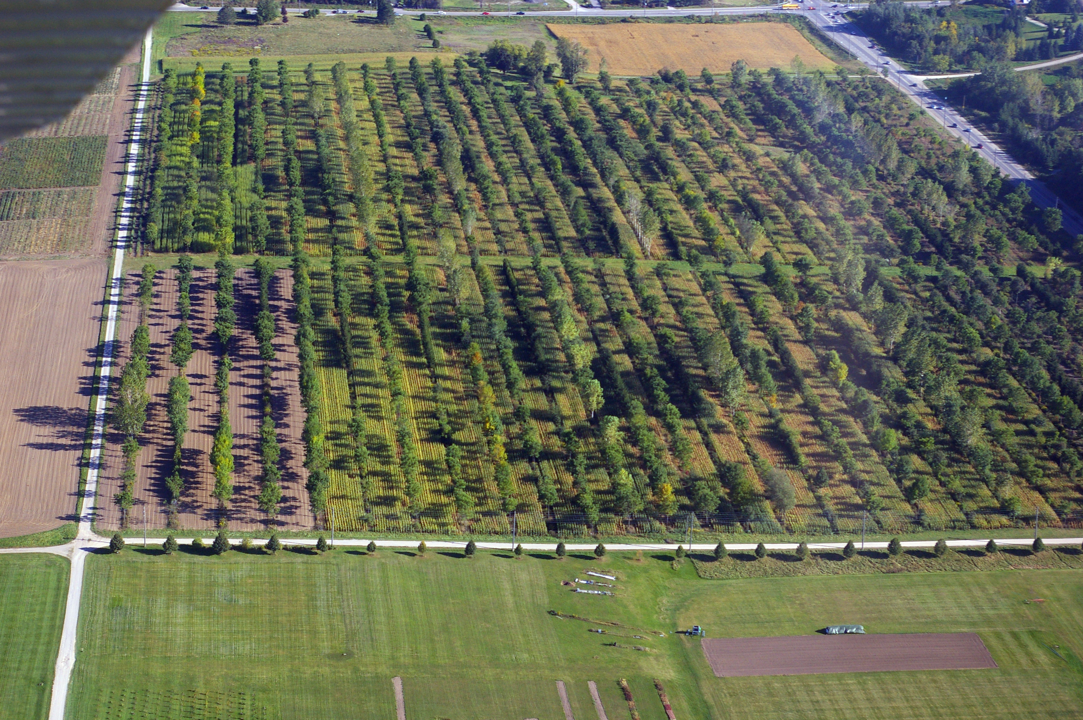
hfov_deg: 24.6
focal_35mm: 82
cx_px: 542
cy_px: 360
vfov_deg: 16.5
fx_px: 2480
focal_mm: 55
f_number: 8
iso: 400
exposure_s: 1/250
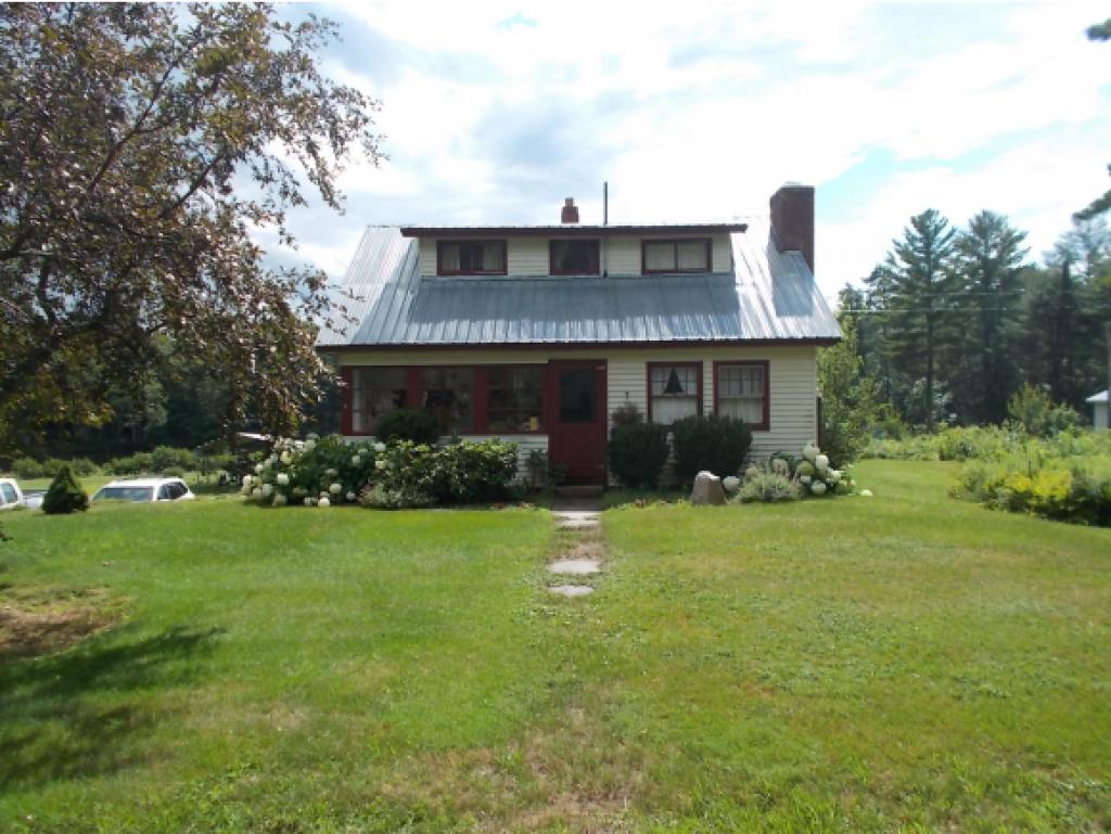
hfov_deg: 59.9
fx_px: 963
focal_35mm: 30
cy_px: 417
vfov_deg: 46.8
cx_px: 556
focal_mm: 5.3
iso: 80
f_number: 3.4
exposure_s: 1/800
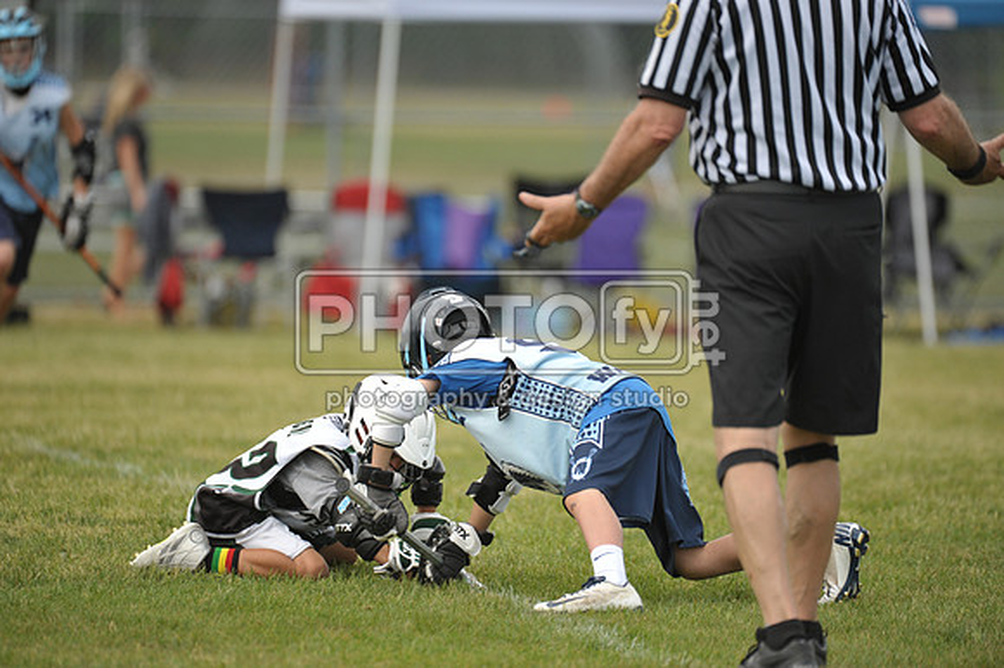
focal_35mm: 400
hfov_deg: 5.2
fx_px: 11149
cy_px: 334
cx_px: 502
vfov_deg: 3.4
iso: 800
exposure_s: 1/2000
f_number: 4
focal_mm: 400
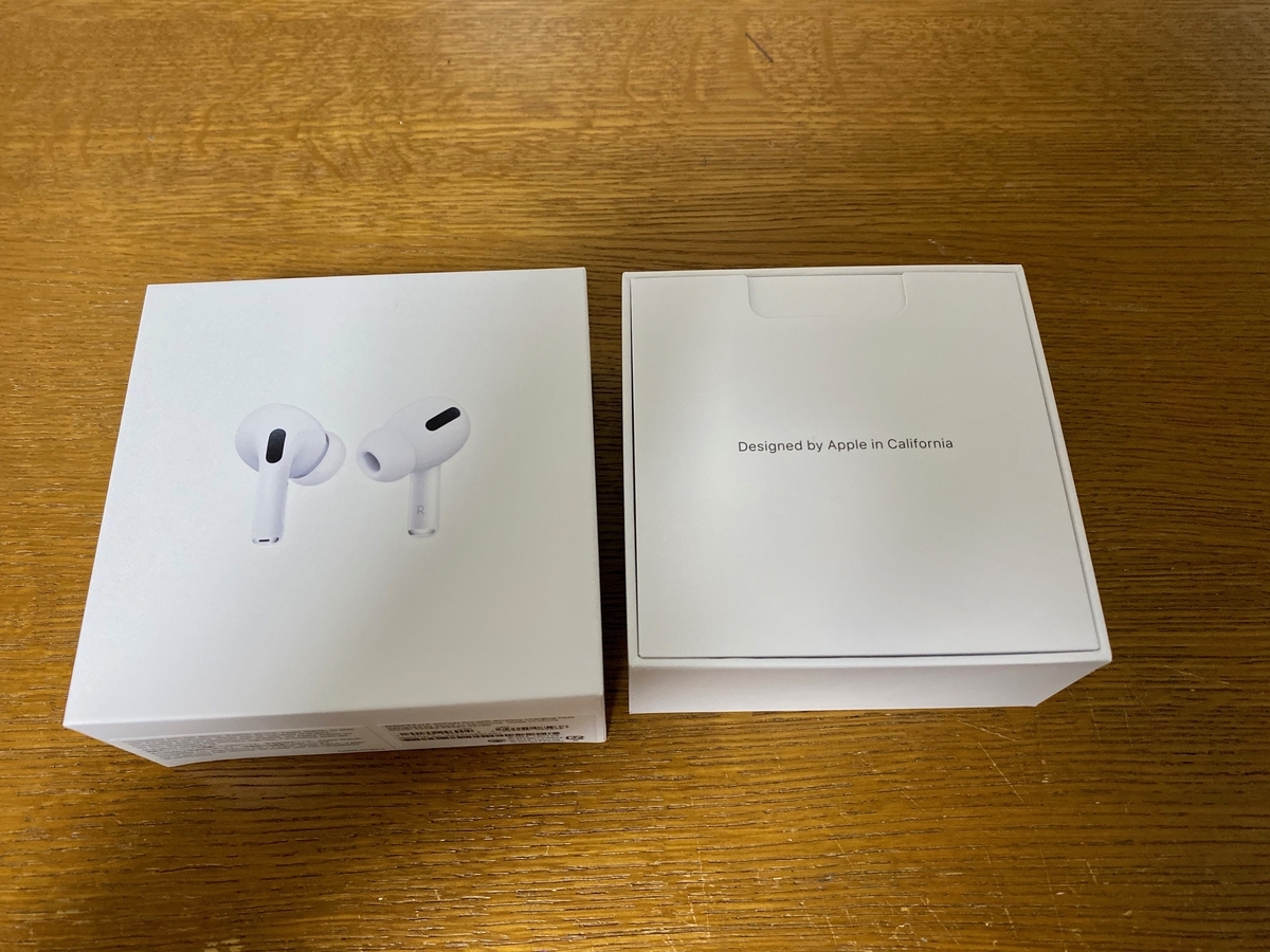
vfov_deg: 53.1
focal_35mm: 26
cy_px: 476
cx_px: 635
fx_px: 954
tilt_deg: -64.7
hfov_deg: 67.3
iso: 320
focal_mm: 4.25
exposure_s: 1/60
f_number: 1.8
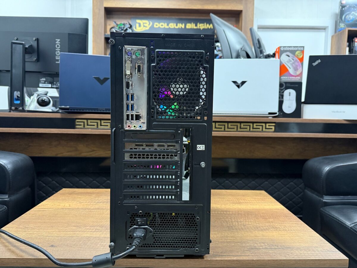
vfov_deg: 56.8
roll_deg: -0.9
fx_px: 248
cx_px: 178
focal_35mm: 24
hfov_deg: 71.6
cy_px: 134
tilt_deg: -2.6
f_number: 1.78
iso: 400
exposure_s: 1/50
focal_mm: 6.76
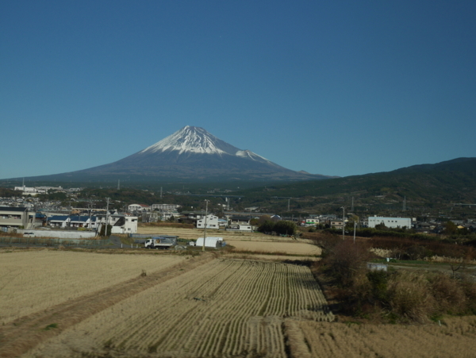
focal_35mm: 44
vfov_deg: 32.9
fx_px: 606
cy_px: 179
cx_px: 238
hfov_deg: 42.9
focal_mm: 22
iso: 200
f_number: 9
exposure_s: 1/400
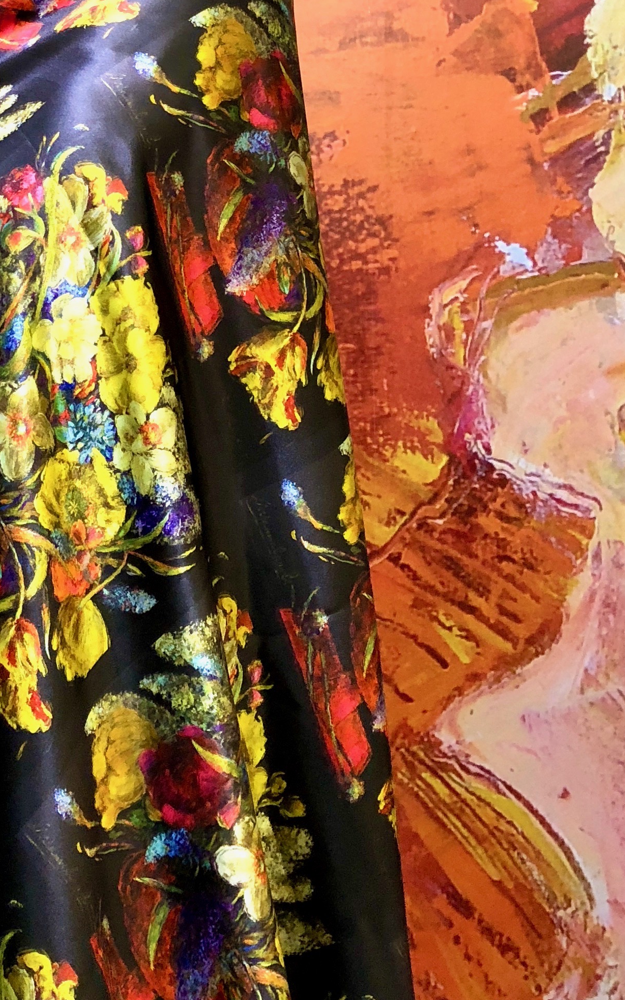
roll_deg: -0.6
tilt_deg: +2.6
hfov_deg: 20.6
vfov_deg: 32.1
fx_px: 1690
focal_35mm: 62
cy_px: 194
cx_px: 101
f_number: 1.8
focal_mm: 4
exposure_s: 1/25
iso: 40
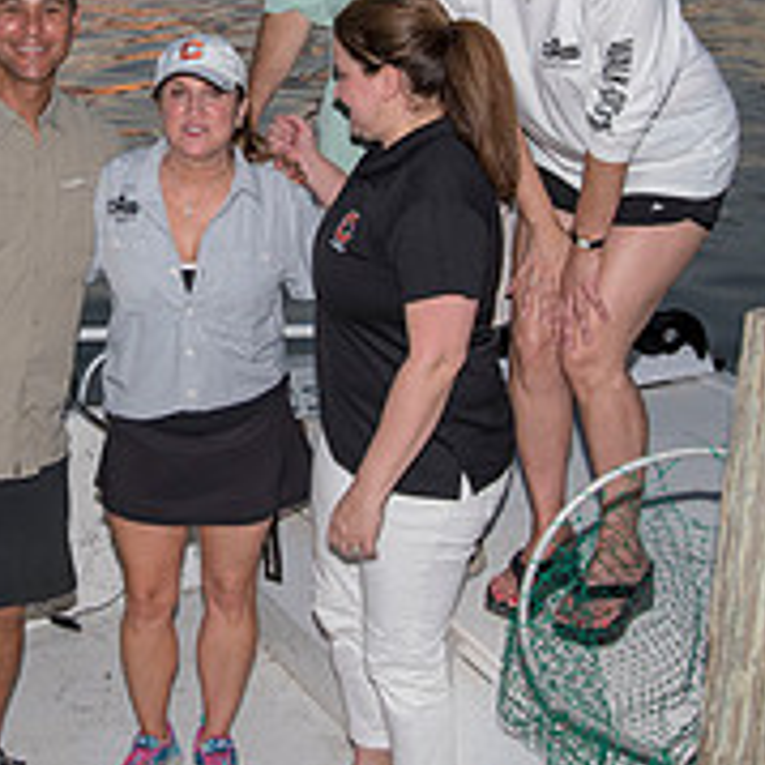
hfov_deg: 25.6
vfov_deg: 25.5
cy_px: 122
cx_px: 137
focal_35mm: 66
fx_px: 1650
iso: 500
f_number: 7.1
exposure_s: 1/400
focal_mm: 24
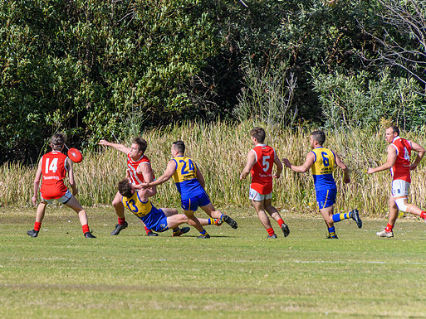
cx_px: 119
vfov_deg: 2.3
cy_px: 182
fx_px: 8087
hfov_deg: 3.0
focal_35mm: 657
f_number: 8
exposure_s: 1/2000
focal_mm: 300
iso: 800
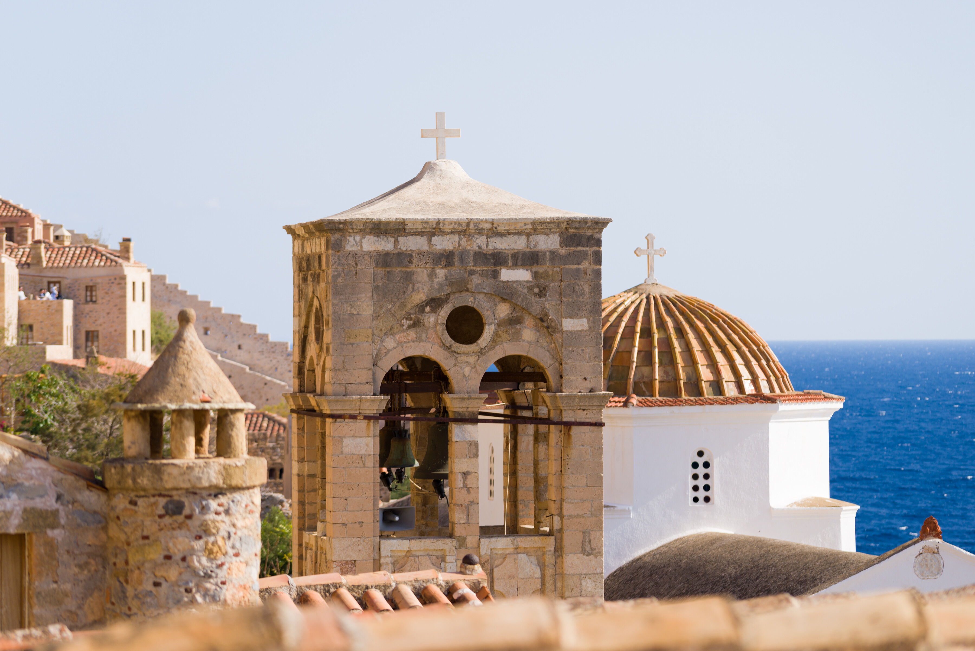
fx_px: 3522
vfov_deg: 10.6
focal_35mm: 130
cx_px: 488
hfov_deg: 15.8
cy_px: 326
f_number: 4
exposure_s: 1/800
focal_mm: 130
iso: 100
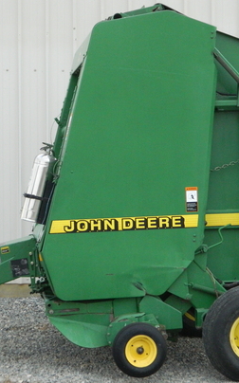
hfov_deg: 13.1
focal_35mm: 100
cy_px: 191
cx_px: 147
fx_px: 1044
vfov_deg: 20.8
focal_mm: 12.6
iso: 400
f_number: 4
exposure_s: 1/320
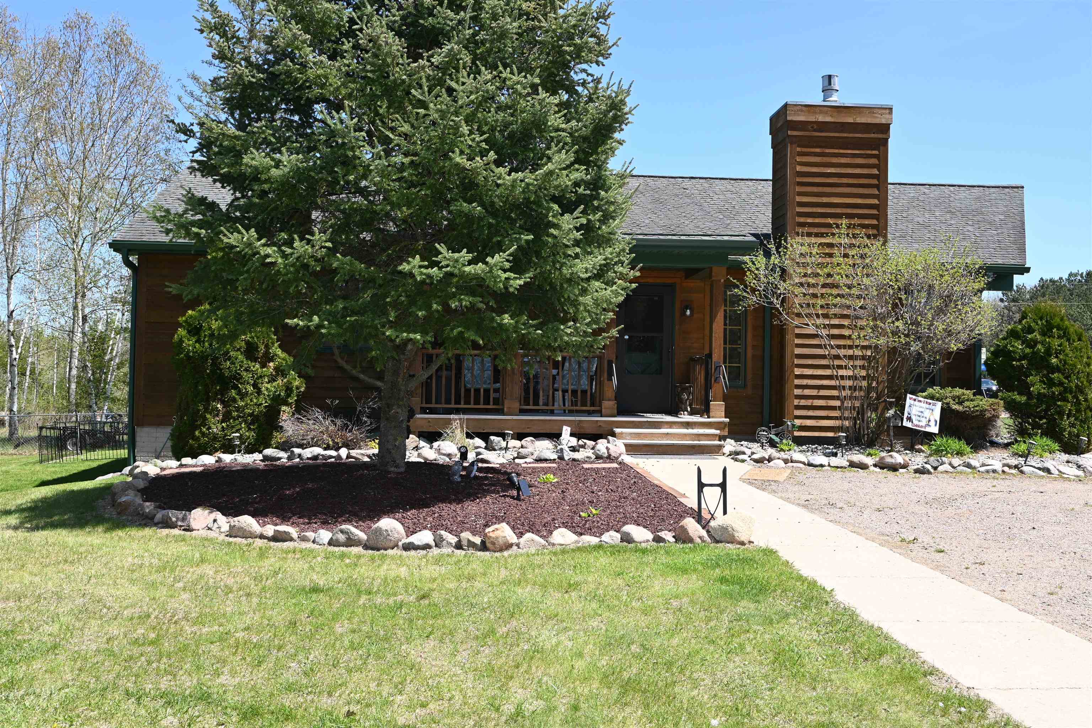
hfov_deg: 56.1
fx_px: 1024
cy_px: 364
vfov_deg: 39.1
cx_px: 546
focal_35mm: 34
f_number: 7.1
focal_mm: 22.5
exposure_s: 1/200
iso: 100
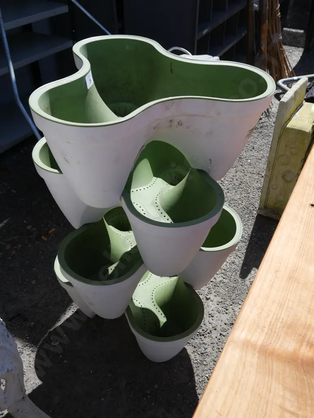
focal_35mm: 32
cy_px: 209
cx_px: 157
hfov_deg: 44.2
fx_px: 387
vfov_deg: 56.8
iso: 200
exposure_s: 1/640
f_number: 7.1
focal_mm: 16
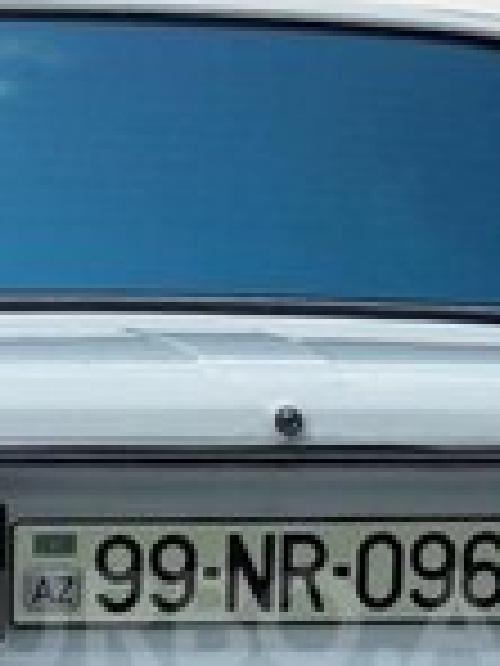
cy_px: 621
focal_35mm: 94
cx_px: 243
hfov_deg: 15.7
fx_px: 1810
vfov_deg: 20.4
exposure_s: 1/1493
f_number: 1.9
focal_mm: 3.7
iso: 40
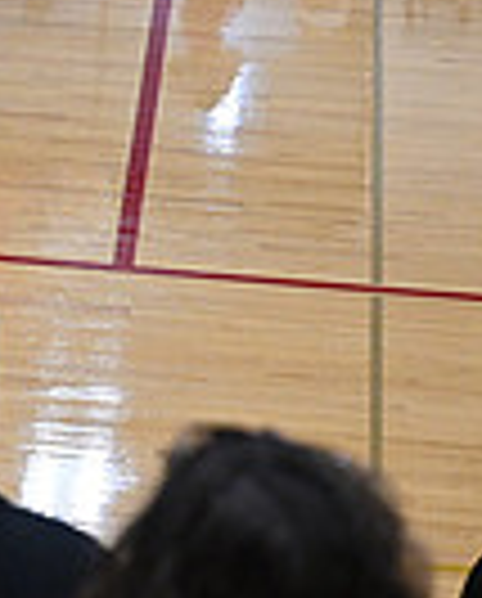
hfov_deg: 5.2
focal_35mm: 286
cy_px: -173
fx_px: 5082
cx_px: -757
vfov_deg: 6.7
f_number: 4
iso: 4000
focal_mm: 70
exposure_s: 1/400
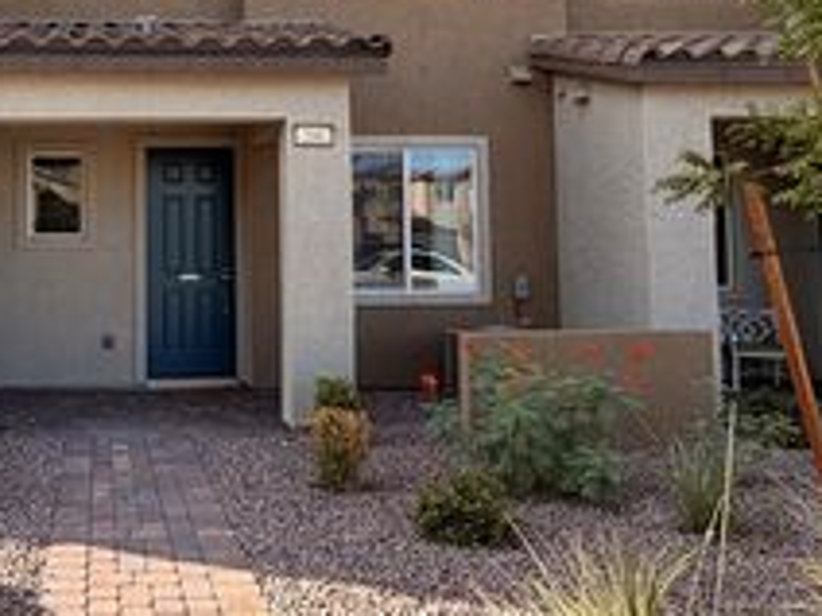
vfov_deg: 42.3
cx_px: 136
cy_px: 203
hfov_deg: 51.0
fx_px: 784
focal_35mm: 33
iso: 40
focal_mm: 2.22
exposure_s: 1/502
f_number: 2.2
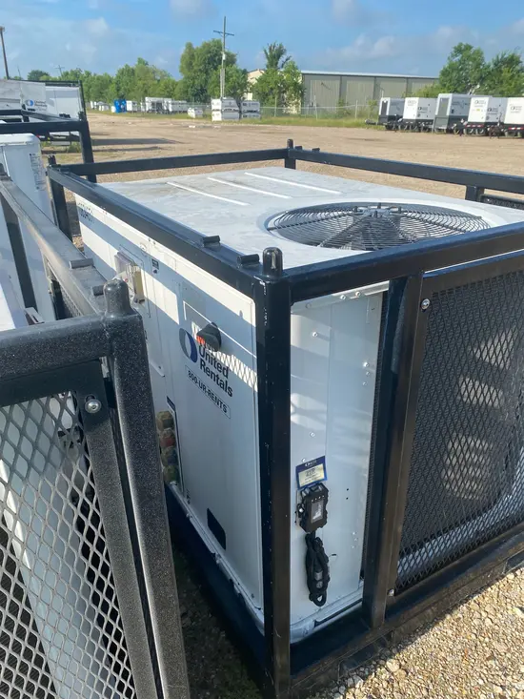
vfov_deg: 67.3
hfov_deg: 53.1
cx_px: 262
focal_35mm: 26
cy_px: 350
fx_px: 525
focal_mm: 4.25
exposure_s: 1/2105
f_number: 1.8
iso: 32
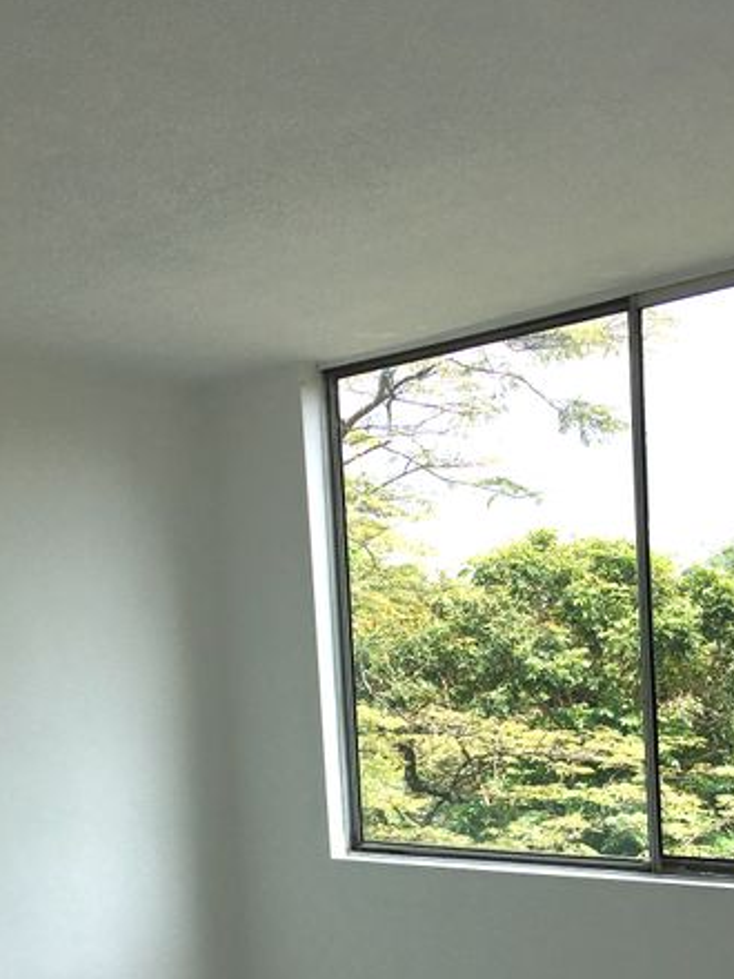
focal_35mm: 44
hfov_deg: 32.7
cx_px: 463
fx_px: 1244
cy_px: 729
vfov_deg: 41.7
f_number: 2.2
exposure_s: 1/927
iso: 25
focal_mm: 4.15
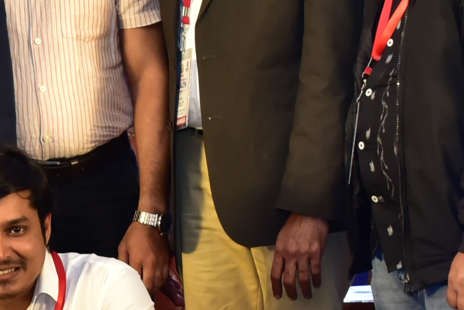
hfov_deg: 8.8
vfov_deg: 5.9
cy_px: 68
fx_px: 2978
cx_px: -160
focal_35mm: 231
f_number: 7.1
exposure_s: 1/160
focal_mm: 44
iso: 1250
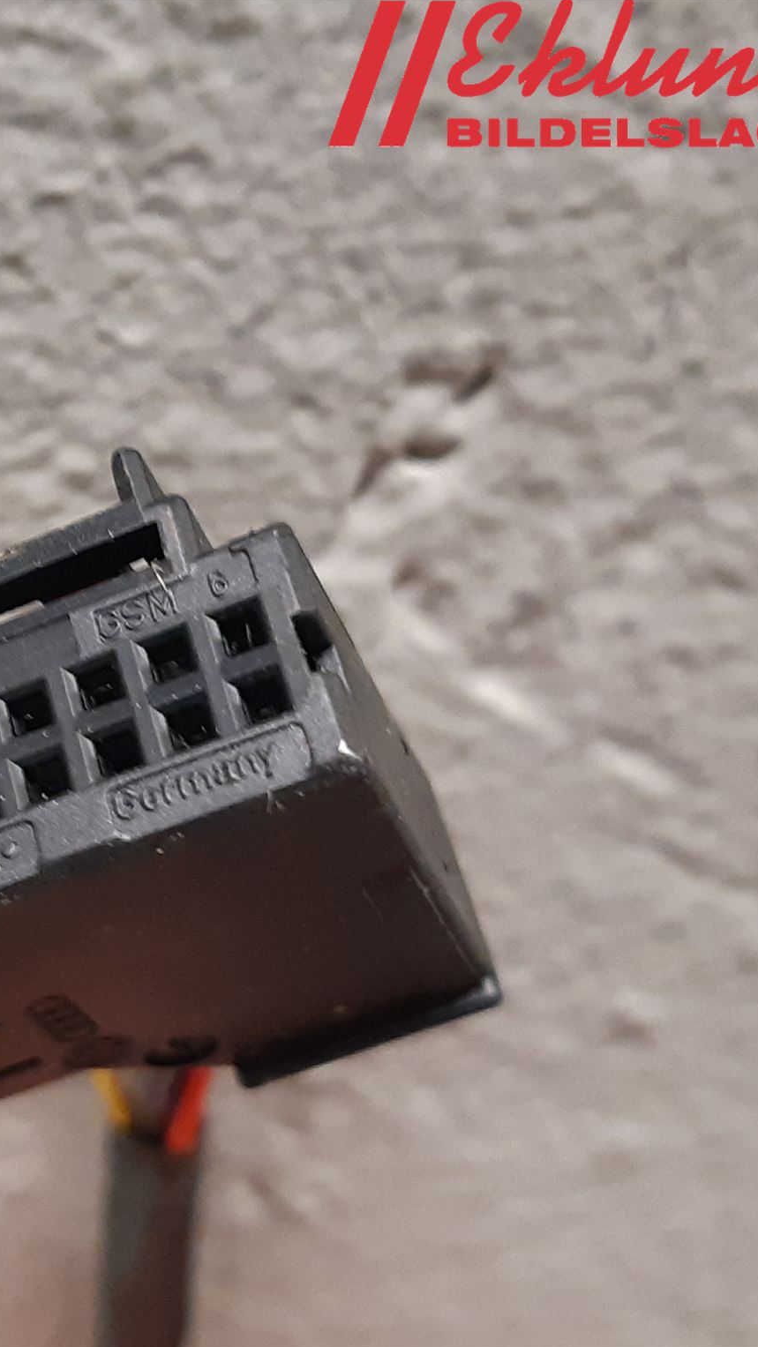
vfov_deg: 52.8
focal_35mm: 38
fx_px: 1358
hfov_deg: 28.8
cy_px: 675
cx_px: -34
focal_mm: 3.93
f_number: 1.7
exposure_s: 1/33
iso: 250
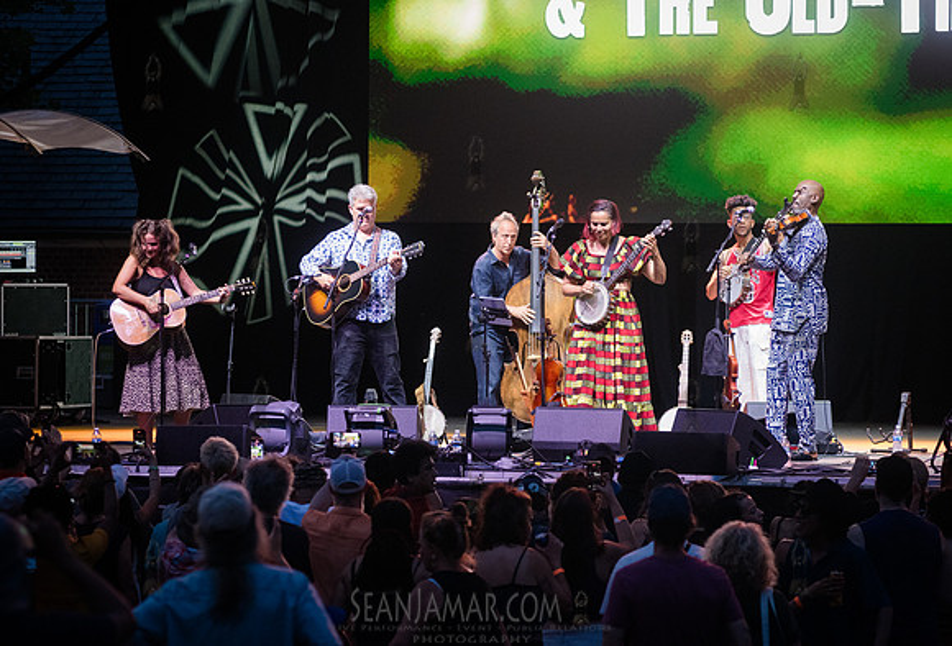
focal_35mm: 153
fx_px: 4064
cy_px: 290
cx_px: 418
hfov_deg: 13.4
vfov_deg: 9.1
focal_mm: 135
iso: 4000
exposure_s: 1/200
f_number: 4
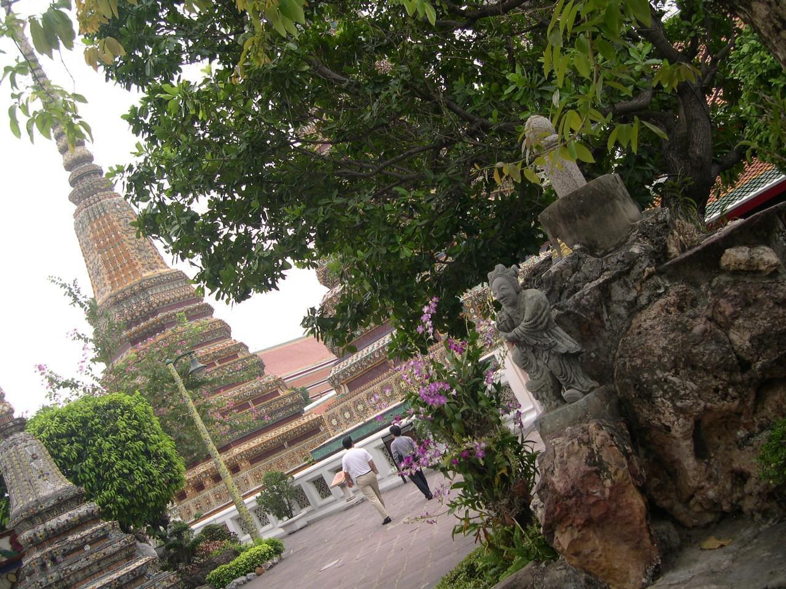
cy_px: 294
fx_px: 863
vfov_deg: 37.7
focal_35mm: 38
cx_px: 393
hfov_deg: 49.0
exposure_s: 1/500
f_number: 2.8
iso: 100
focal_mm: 8
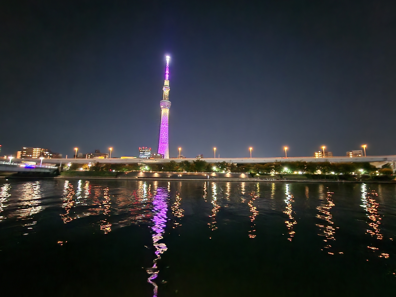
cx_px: 198
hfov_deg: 106.2
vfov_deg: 89.9
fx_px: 149
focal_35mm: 13
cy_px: 148
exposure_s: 1/4
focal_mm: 2.2
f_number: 2.2
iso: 1250
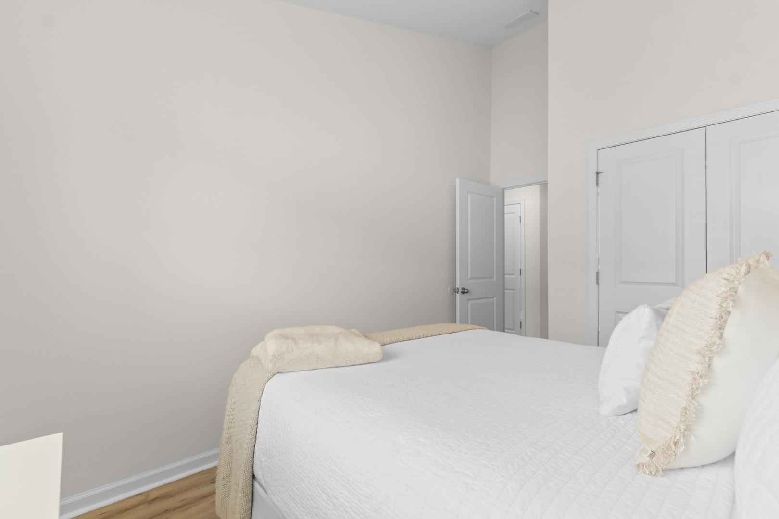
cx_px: 390
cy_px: 260
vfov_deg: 77.3
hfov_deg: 100.4
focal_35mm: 15
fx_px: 325
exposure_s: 1/13
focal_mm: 10
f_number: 4.5
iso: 100
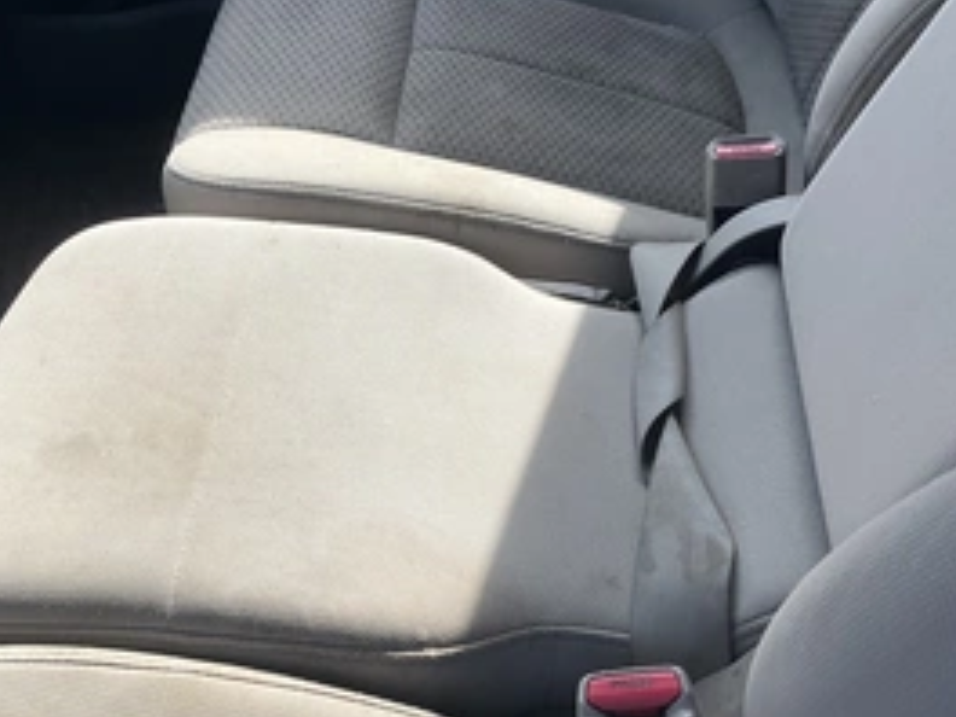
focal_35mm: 44
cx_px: 369
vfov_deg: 32.9
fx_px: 1215
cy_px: 384
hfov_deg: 42.7
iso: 25
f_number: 1.8
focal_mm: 3
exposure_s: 1/454
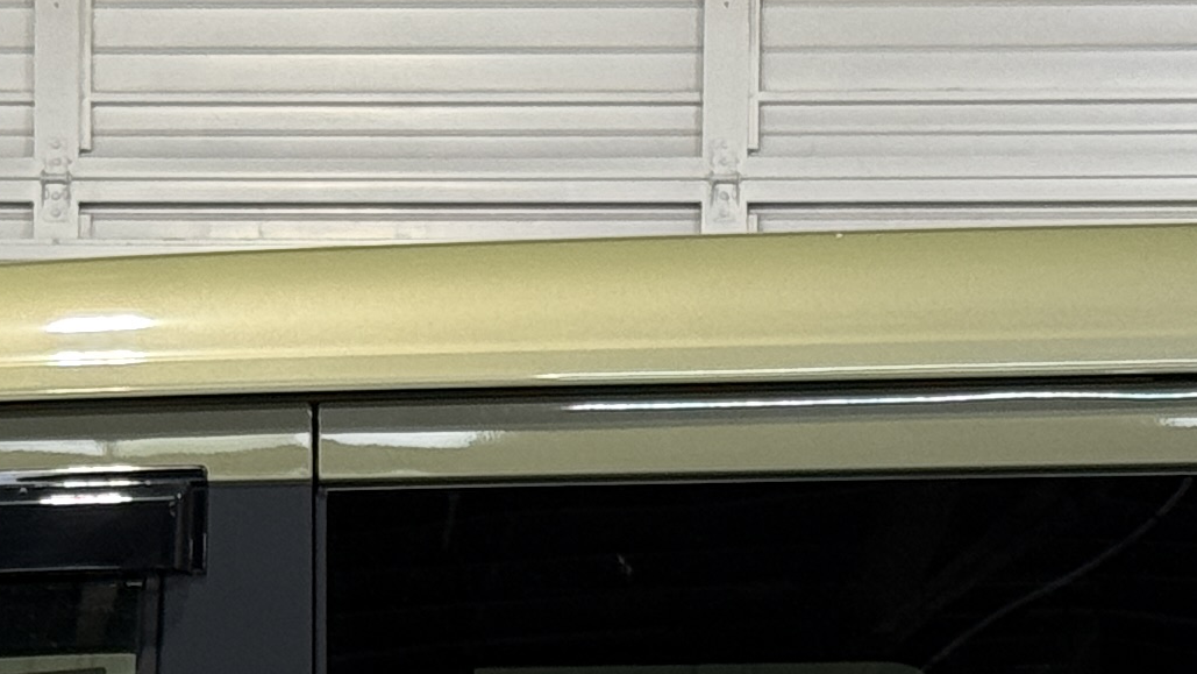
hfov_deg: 10.5
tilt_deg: -0.8
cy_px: 1419
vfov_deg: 5.8
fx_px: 6507
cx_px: 280
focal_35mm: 205
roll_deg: -0.7
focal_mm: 6.76
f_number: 1.78
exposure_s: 1/60
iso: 100
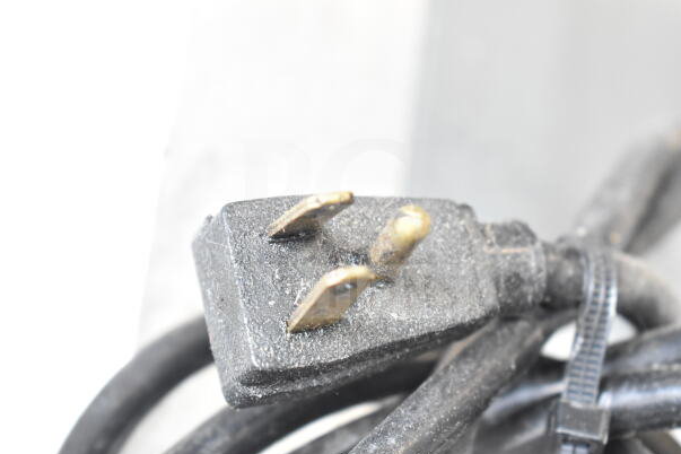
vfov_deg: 16.4
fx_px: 1580
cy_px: 229
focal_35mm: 84
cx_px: 341
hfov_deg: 24.3
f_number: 5.6
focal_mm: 55
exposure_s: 1/100
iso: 3200
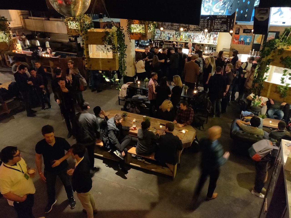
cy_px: 109
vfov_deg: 54.9
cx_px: 146
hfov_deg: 69.4
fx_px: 210
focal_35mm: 25
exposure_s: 1/10
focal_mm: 4.25
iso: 2500
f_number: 1.7
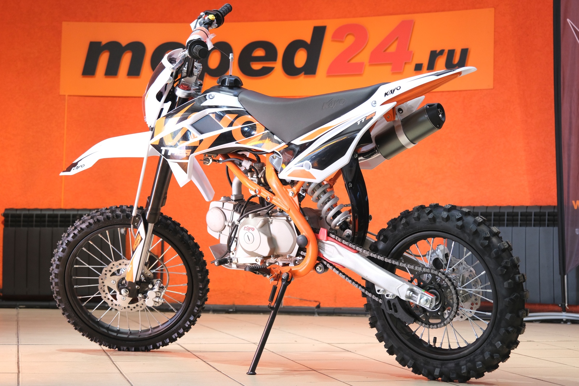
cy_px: 193
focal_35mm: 62
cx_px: 290
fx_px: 997
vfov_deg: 21.9
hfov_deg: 32.4
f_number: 4
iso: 1250
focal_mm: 41.1
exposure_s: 1/100
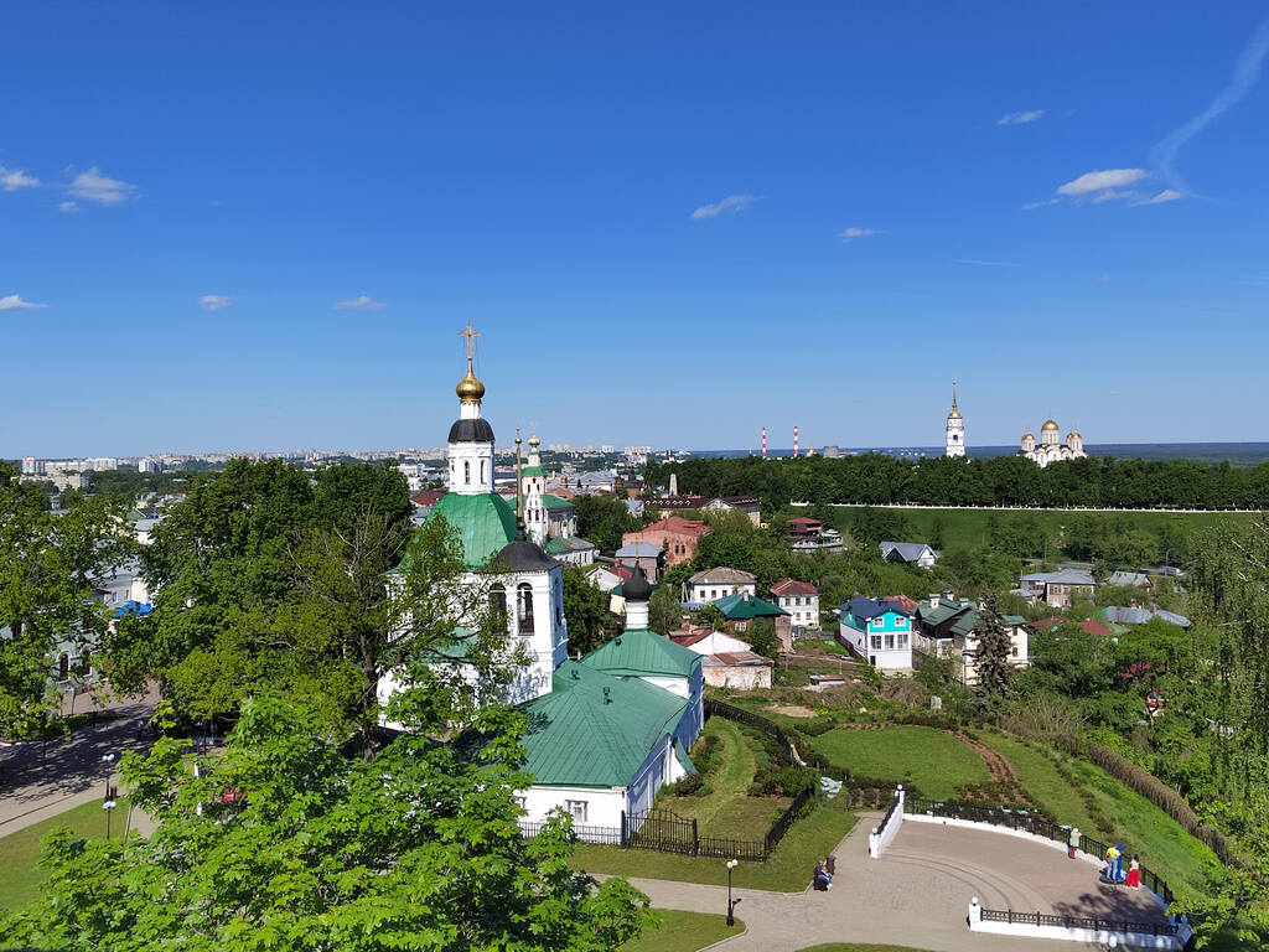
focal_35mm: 32
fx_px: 1173
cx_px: 634
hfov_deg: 56.8
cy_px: 476
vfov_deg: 44.2
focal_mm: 5.52
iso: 200
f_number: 1.9
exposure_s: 1/2182
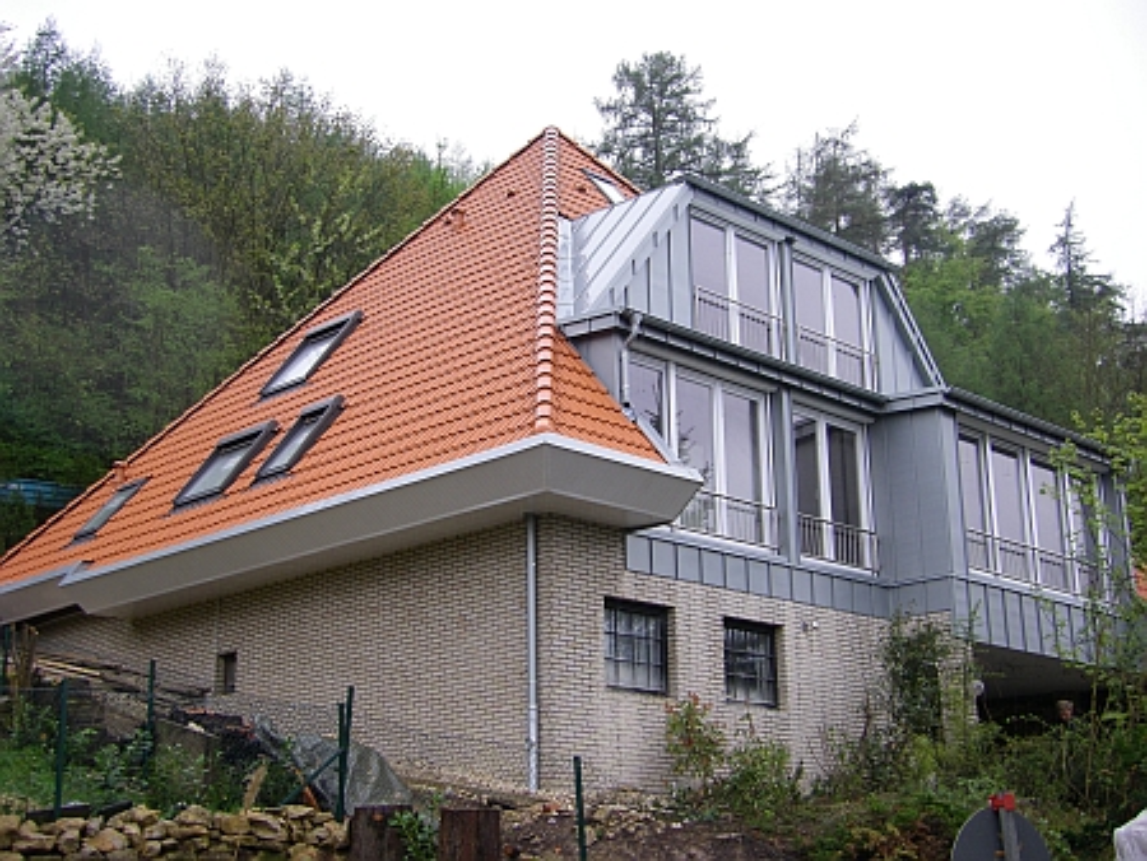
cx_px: 574
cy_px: 430
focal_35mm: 51
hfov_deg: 37.5
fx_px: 1691
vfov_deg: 28.6
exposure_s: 1/100
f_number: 3.6
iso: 64
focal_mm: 8.4
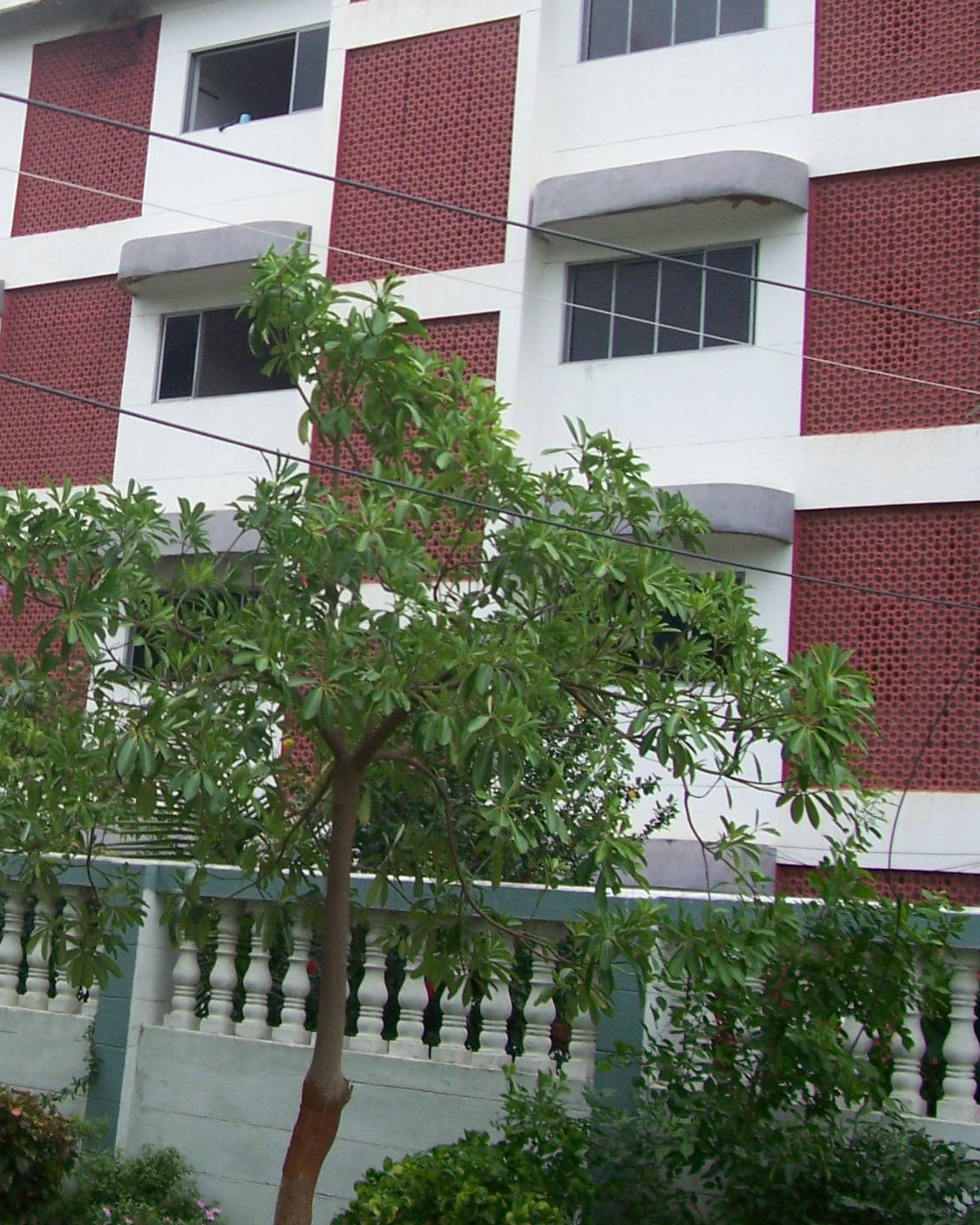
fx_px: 2393
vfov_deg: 28.5
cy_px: 377
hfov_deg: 22.3
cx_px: 9
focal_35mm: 66
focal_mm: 5.6
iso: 80
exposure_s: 1/500
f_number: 2.7
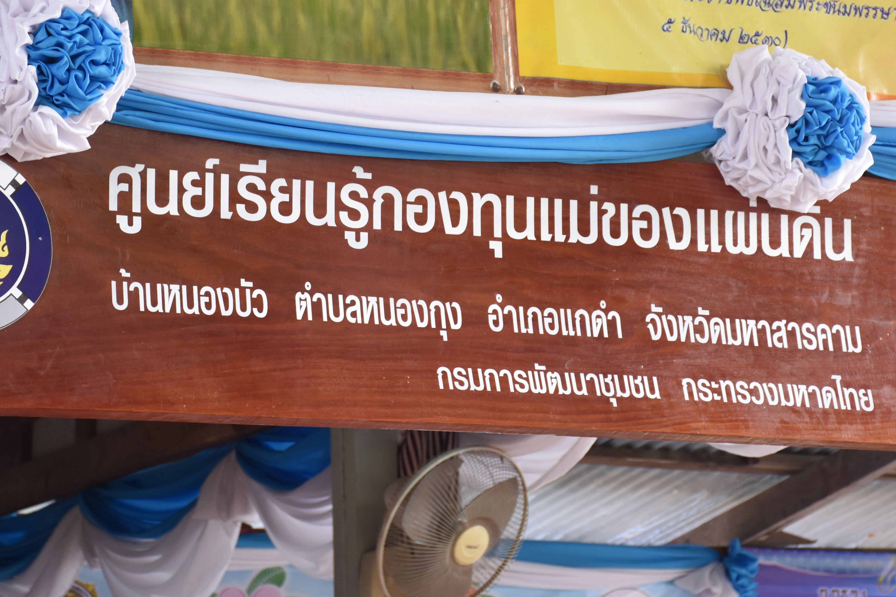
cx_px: 402
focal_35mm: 161
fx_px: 4007
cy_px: 209
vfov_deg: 8.5
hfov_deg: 12.8
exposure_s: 1/60
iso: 500
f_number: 5
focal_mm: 70
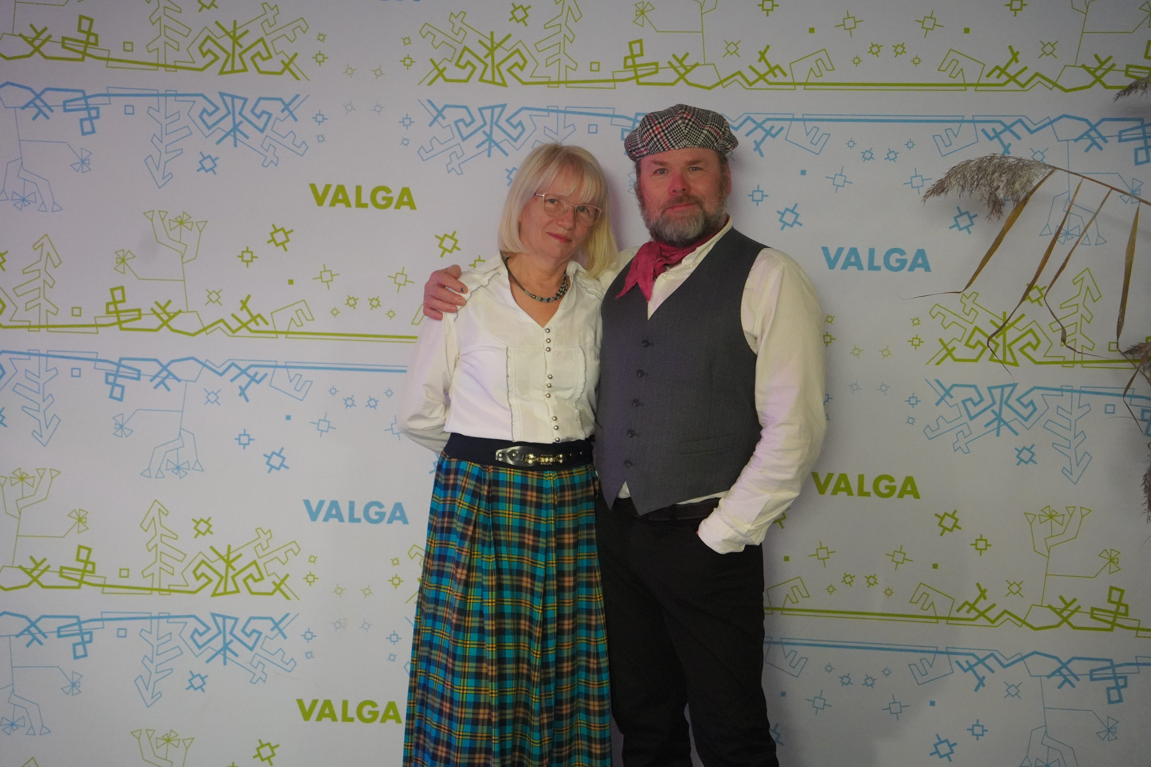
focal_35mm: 55
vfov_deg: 24.6
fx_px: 1758
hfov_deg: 36.2
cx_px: 576
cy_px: 384
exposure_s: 1/160
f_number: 4
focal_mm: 55
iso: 12800
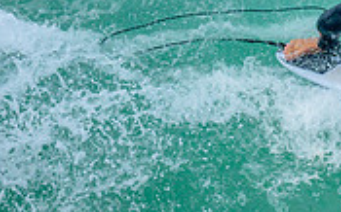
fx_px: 31641
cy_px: 113
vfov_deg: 0.4
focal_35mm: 3408
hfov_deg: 0.6
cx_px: 477
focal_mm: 800
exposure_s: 1/2000
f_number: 6.3
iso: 400
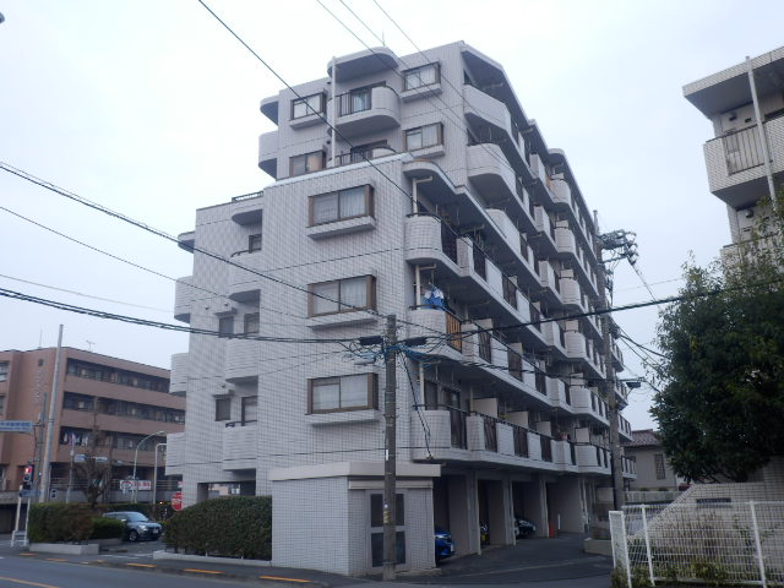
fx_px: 838
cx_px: 392
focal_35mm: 37
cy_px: 294
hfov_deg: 50.1
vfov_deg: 38.7
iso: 100
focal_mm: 6.6
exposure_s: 1/40
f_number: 3.9
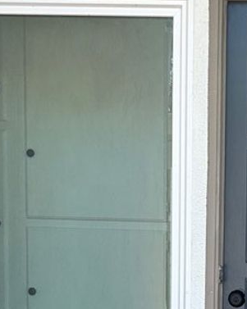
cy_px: 280
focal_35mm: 92
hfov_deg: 15.7
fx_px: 842
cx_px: 338
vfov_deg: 20.4
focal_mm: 5.7
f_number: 1.5
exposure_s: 1/419
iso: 50
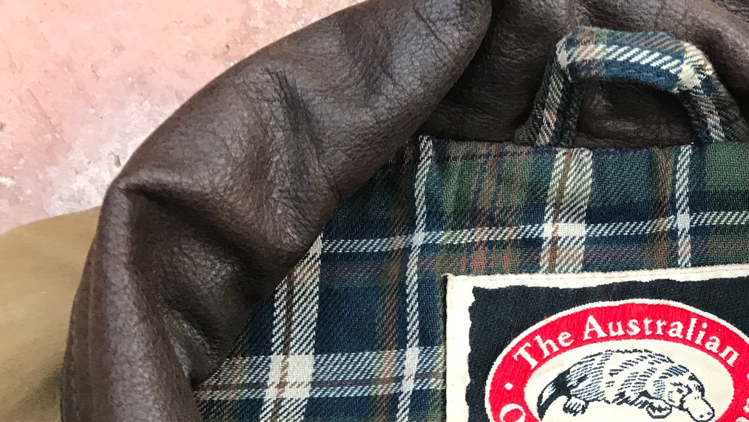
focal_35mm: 53
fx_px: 1053
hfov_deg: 37.8
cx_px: 593
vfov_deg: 21.6
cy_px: 448
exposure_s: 1/20
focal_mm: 3.99
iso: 40
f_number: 1.8
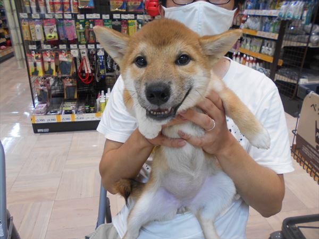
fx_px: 240
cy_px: 120
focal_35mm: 26
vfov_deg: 53.1
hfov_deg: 67.3
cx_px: 160
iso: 125
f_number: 3.2
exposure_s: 1/30
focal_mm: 4.6
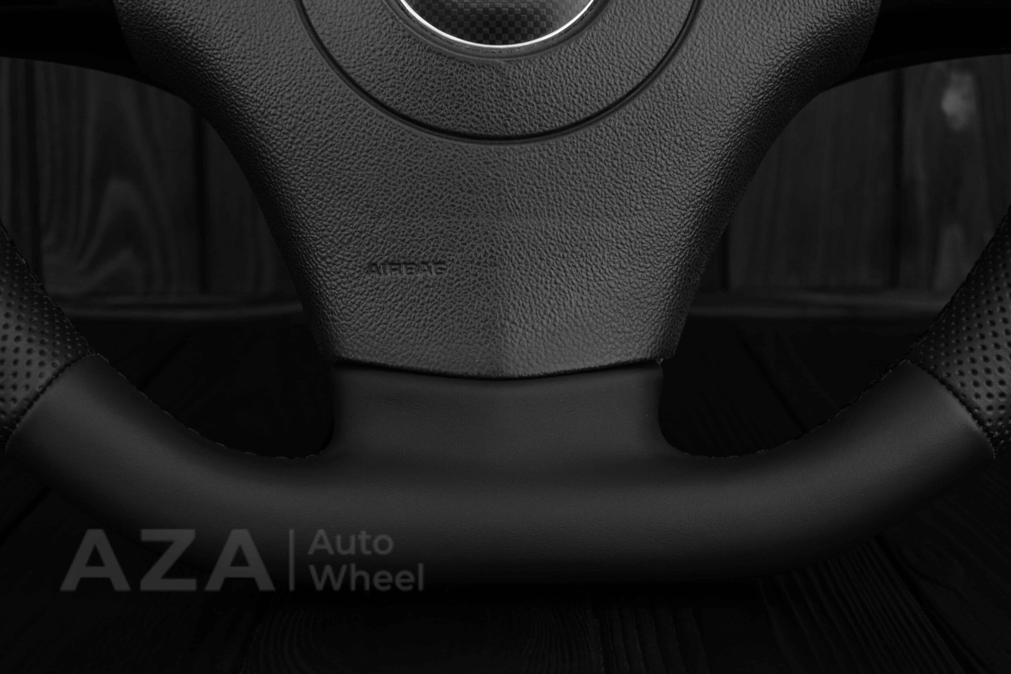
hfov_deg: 37.8
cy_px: 337
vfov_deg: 25.8
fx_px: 1474
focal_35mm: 52
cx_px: 506
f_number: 6.3
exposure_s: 1/125
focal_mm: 35
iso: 500
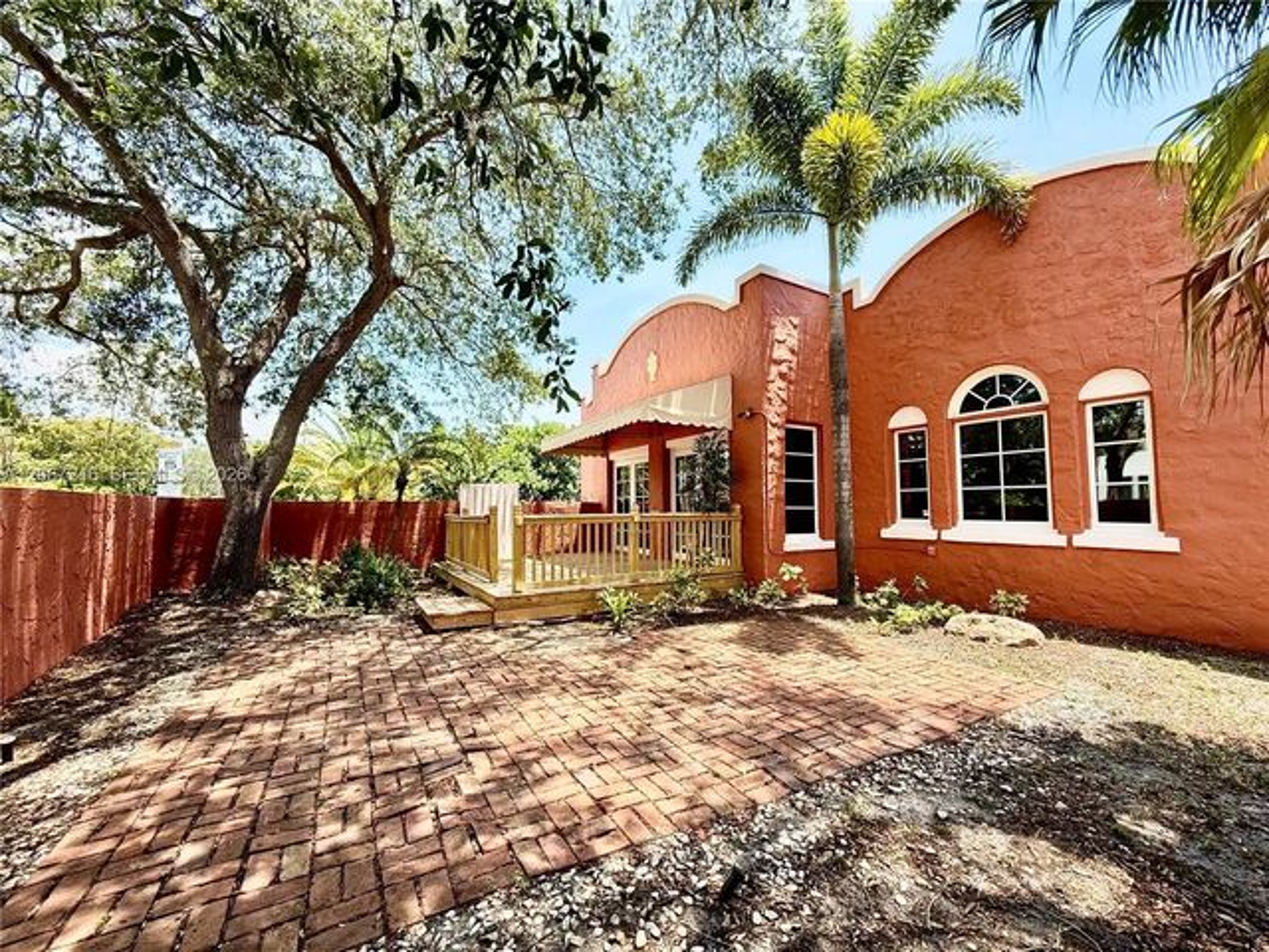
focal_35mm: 14
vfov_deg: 85.7
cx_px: 634
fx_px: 513
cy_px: 476
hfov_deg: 102.1
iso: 64
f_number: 2.2
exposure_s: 1/779
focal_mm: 2.22
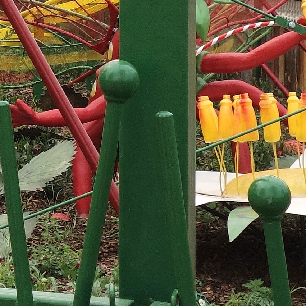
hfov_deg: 10.8
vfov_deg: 11.1
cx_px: -206
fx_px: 1530
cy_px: -114
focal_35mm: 153
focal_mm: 10.4
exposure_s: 1/250
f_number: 5.6
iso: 125
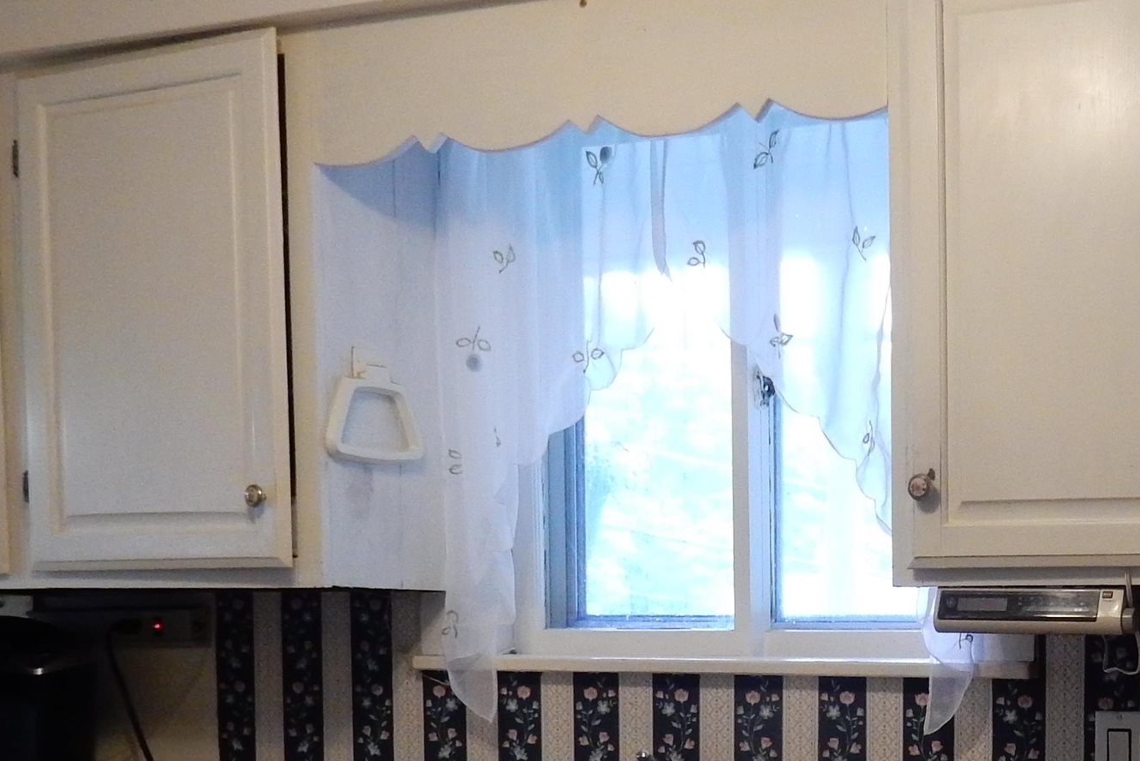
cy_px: 788
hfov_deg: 31.9
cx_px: 1008
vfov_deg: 21.7
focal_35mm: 60
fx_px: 1900
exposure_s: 1/50
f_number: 3.7
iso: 400
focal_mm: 4.5
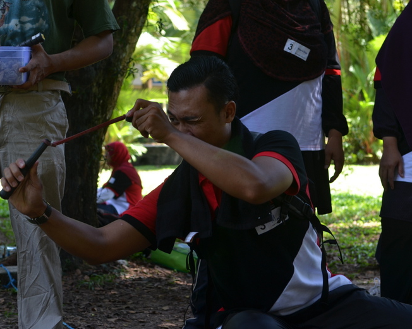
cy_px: 165
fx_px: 841
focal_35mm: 69
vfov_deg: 22.1
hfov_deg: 27.5
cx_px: 190
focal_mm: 40
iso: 250
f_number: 4
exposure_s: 1/125
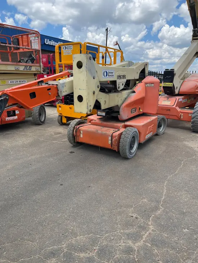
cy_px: 132
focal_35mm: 26
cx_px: 99
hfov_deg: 53.1
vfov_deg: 67.3
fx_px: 198
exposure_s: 1/2222
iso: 50
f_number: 1.6
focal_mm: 5.1
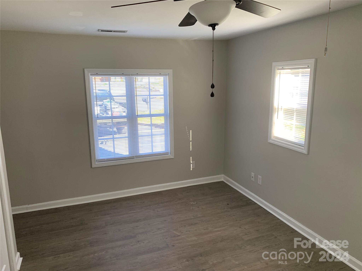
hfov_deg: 67.3
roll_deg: +1.0
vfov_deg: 53.1
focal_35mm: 26
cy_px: 136
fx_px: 272
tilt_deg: -10.7
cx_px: 181
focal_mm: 4.25
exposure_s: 1/121
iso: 100
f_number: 1.8
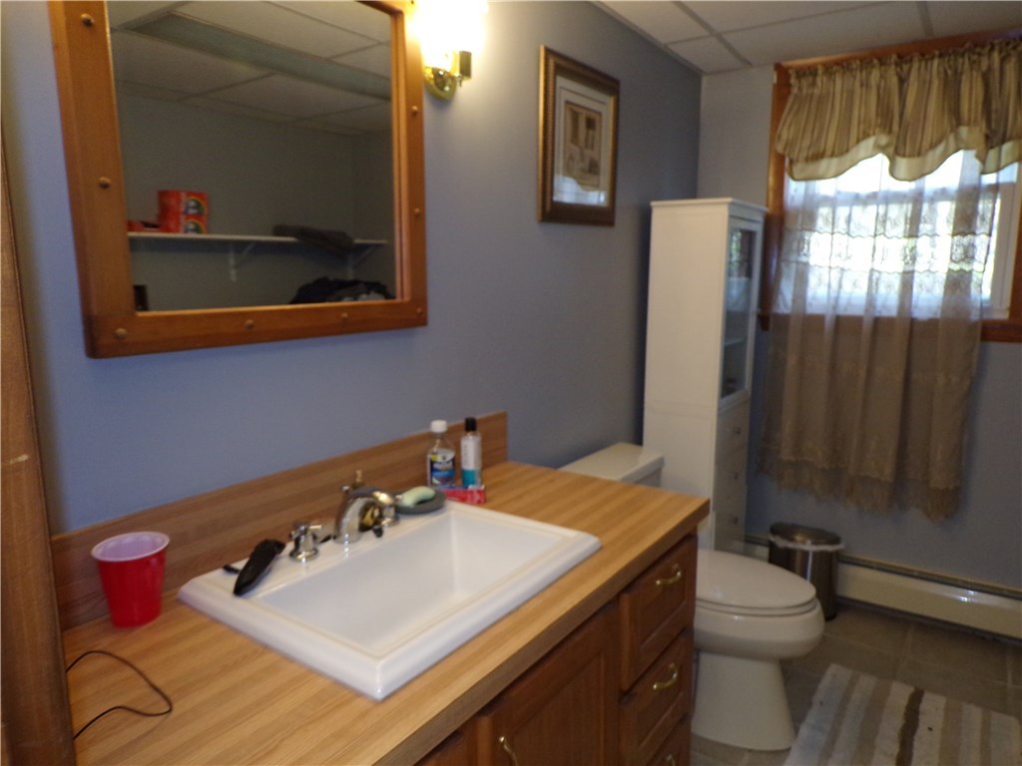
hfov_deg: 71.6
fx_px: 709
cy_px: 383
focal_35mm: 24
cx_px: 511
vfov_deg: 56.8
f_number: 3
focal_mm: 4.3
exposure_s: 1/34
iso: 200
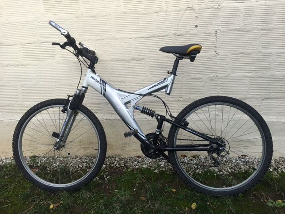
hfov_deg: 61.7
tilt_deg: -10.7
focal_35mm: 29
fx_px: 239
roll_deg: +1.0
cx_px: 142
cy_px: 107
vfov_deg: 48.2
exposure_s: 1/487
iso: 25
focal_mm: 4.15
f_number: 2.2
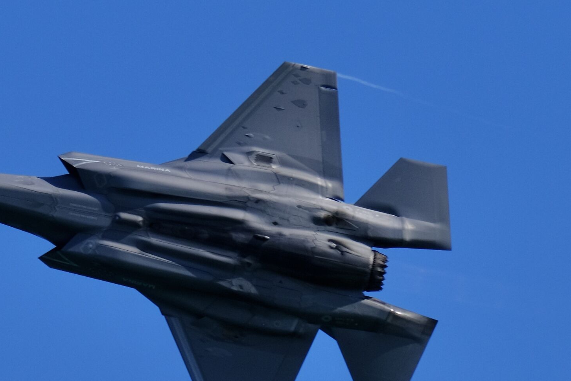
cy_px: 232
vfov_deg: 2.8
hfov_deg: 4.2
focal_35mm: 496
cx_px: 137
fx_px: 7866
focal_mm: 200
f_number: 7.1
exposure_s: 1/850
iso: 160
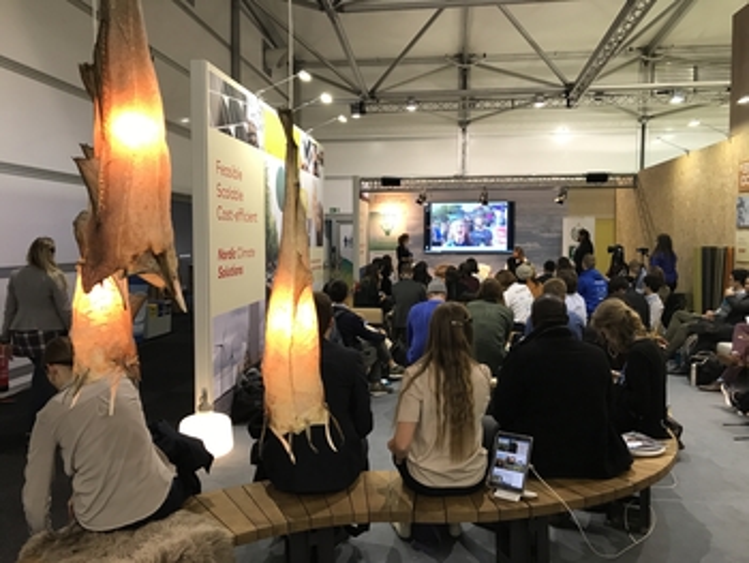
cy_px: 282
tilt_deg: -2.9
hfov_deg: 63.4
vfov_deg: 49.8
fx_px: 606
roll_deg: -0.1
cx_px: 374
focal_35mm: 28
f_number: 1.8
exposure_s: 1/25
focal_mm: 3.99
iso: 32
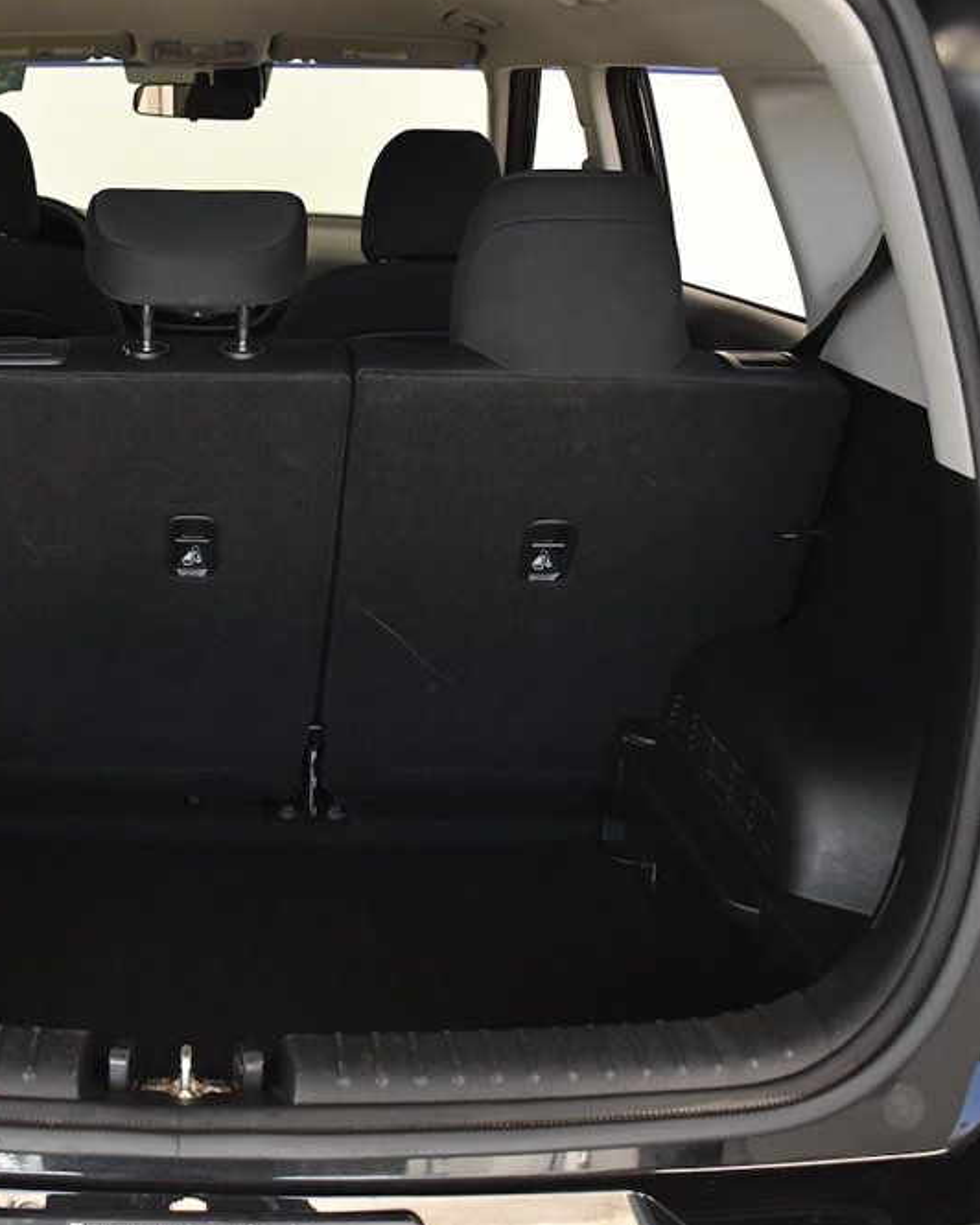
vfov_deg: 46.8
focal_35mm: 39
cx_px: 184
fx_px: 1414
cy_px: 600
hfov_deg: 36.8
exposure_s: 1/640
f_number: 4.5
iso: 2500
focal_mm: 18
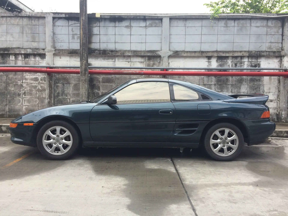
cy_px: 108
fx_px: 241
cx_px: 144
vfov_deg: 48.2
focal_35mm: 29
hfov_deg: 61.7
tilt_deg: -3.1
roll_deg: -1.7
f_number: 2.2
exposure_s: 1/562
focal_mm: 4.15
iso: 32
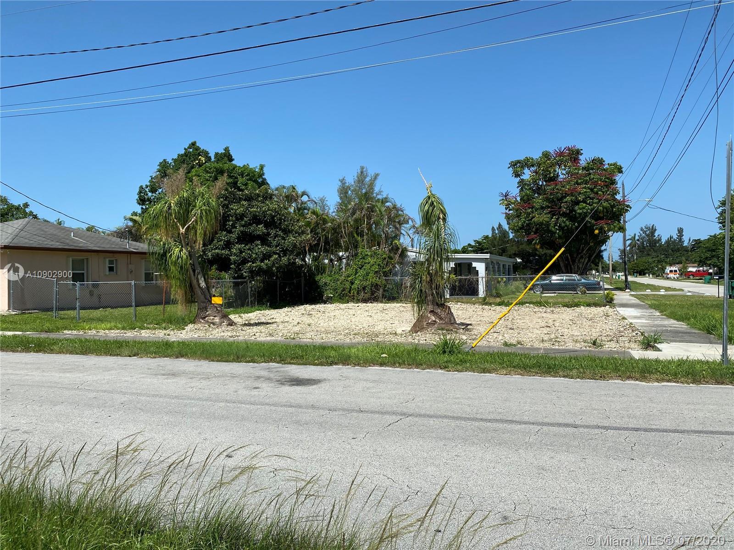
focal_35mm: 26
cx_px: 367
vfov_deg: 53.1
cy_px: 275
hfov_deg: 67.3
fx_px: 551
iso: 32
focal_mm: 4.25
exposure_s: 1/3610
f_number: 1.8
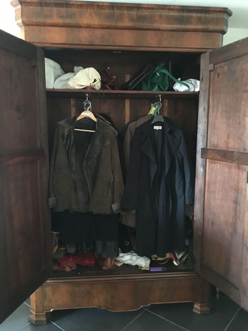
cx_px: 124
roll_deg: -0.8
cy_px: 166
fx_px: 277
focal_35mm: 29
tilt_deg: -9.7
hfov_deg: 48.2
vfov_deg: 61.7
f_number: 2.2
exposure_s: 1/17
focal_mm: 4.15
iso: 640
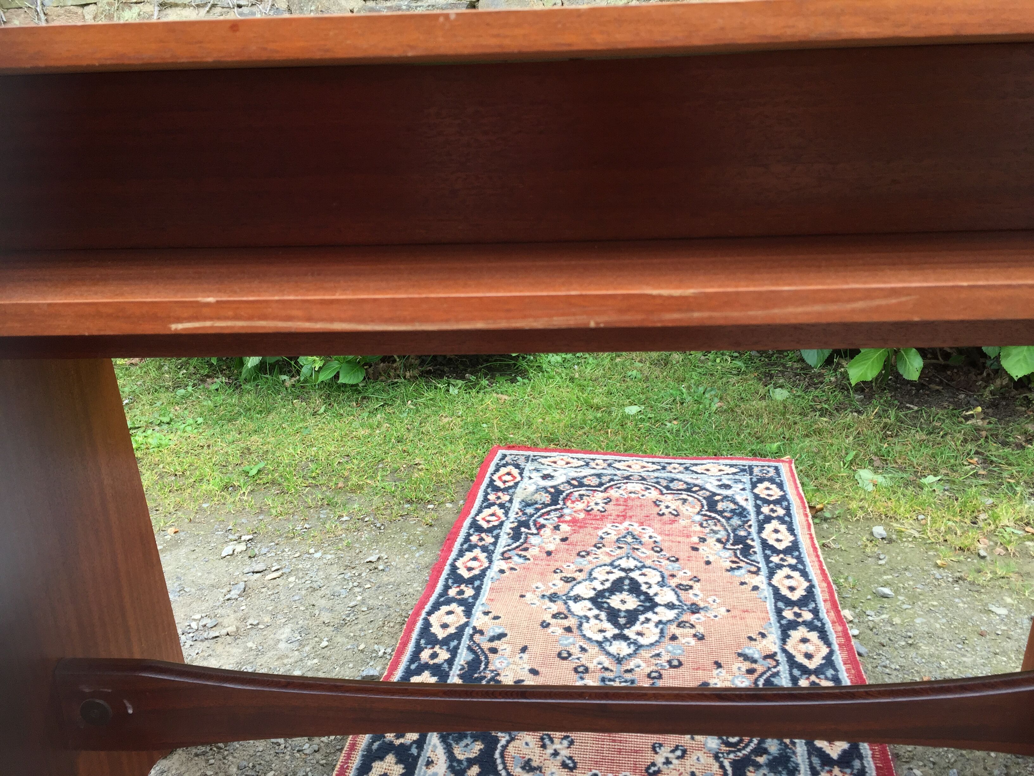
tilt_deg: -19.1
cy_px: 388
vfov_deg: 48.2
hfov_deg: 61.7
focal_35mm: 29
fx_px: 866
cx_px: 517
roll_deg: +1.1
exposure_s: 1/100
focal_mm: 4.15
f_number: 2.2
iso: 40
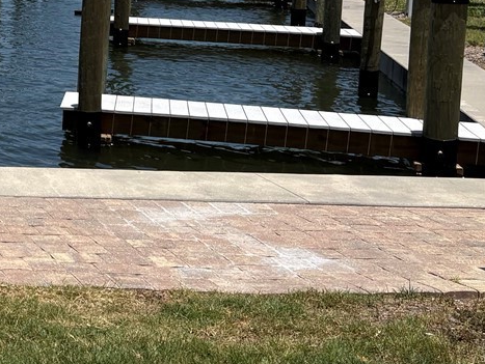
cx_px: -304
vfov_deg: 16.1
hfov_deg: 18.6
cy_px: -37
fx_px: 1248
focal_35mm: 89
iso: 50
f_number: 1.6
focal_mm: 5.96
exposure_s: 1/4608
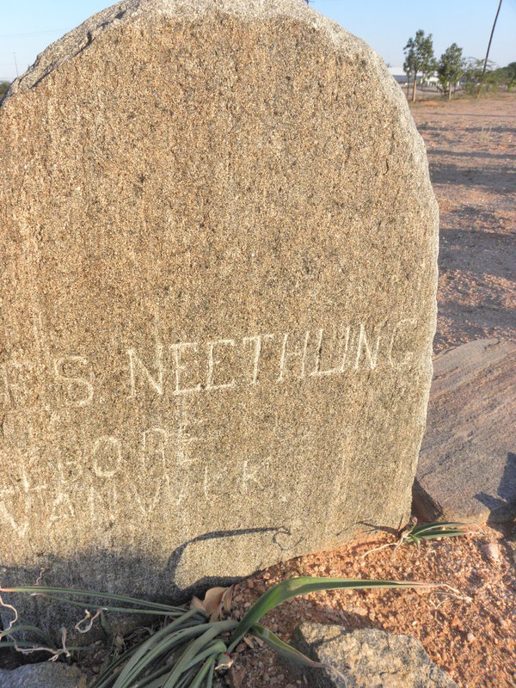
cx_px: 258
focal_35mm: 26
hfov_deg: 53.1
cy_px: 344
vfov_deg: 67.3
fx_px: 517
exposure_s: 1/250
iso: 200
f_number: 6.3
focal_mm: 4.6
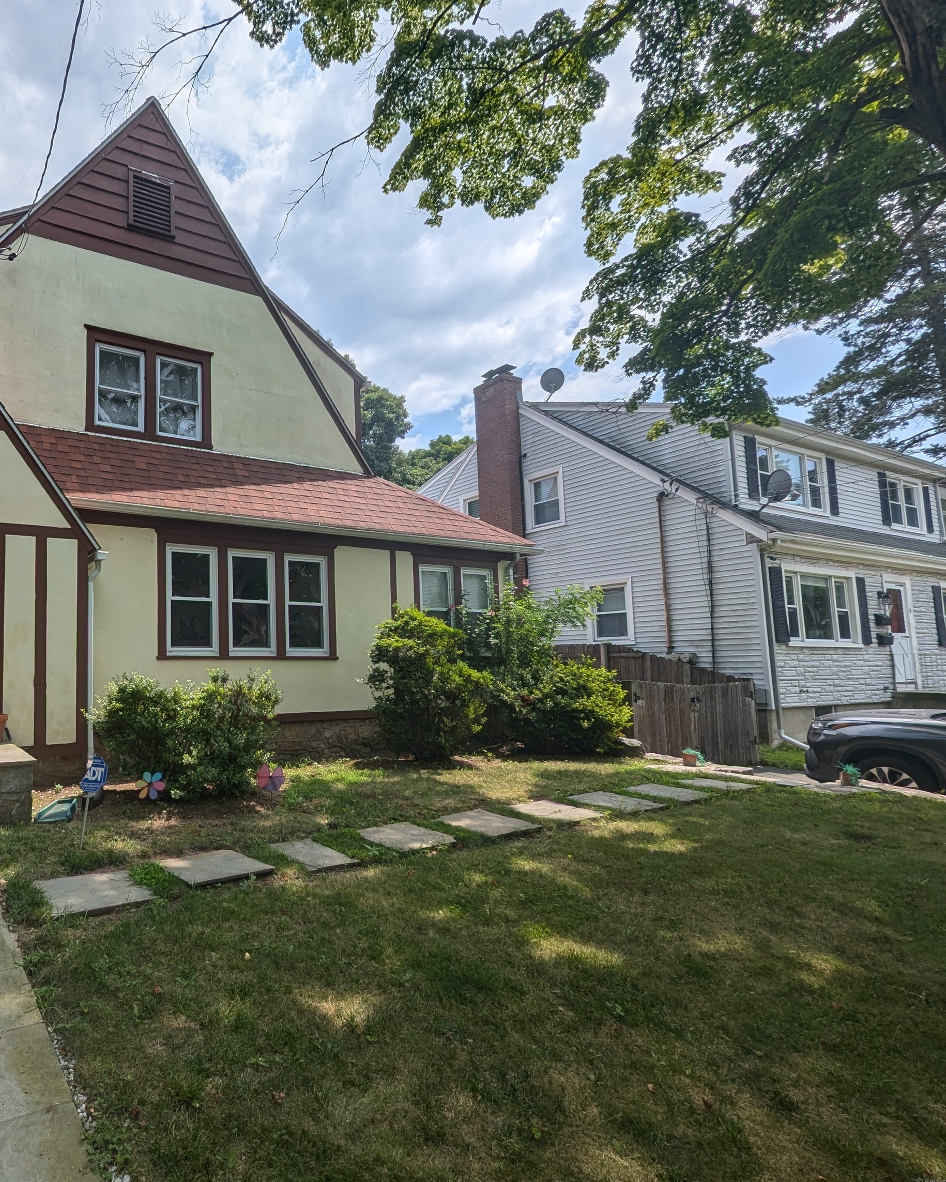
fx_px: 595
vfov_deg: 89.6
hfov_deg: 70.6
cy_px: 593
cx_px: 212
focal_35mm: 17
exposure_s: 1/2817
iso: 48
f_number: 2.2
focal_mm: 1.95
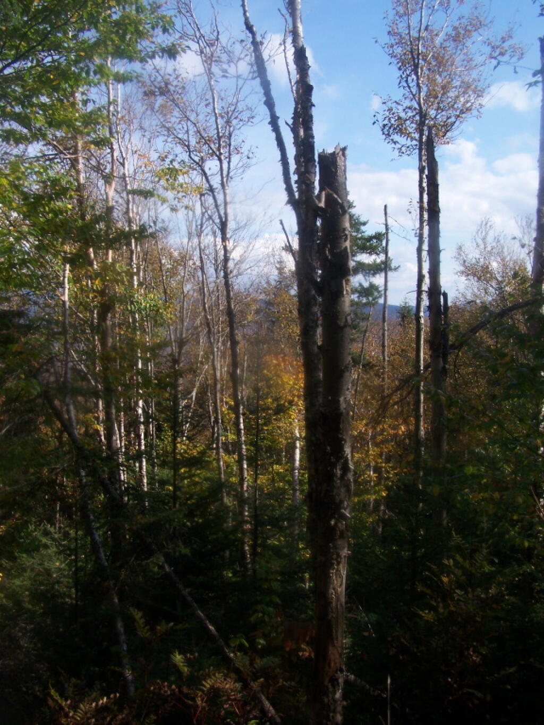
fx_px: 796
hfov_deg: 37.7
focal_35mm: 38
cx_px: 272
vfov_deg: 49.0
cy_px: 362
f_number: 4
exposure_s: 1/640
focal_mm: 6.3
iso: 80
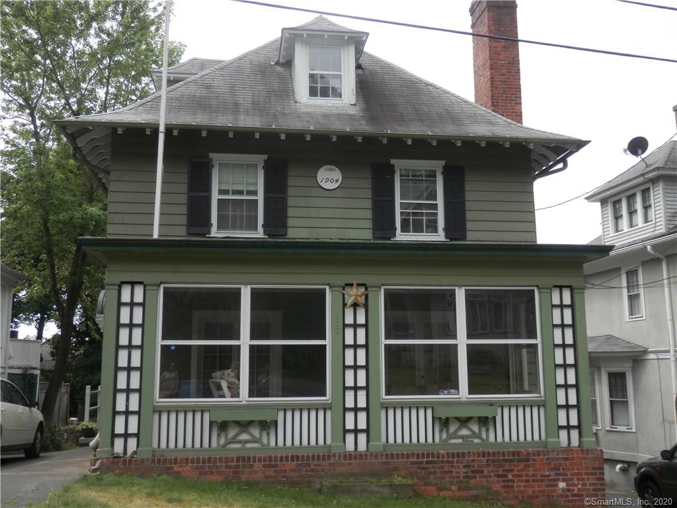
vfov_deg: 38.7
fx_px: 724
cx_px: 338
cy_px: 254
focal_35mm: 37
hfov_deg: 50.1
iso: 80
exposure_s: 1/400
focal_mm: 6.6
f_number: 3.6
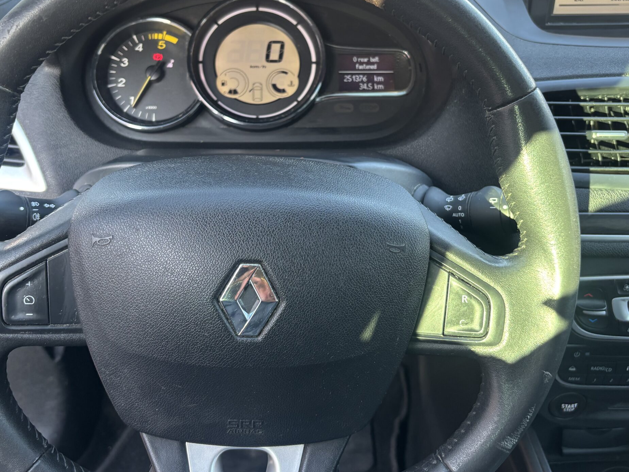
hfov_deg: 51.3
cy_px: 193
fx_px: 654
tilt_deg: -31.8
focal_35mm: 36
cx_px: 294
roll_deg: +0.8
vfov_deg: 39.5
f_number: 1.6
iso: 125
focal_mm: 5.96
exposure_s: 1/115
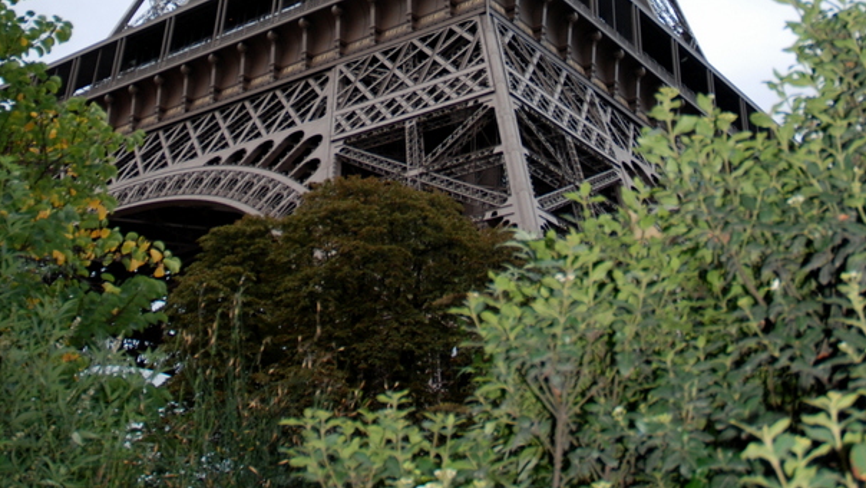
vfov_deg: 22.9
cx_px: 399
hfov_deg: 42.9
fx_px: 1102
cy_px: -99
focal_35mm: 48
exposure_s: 1/125
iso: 200
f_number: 3.5
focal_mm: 18
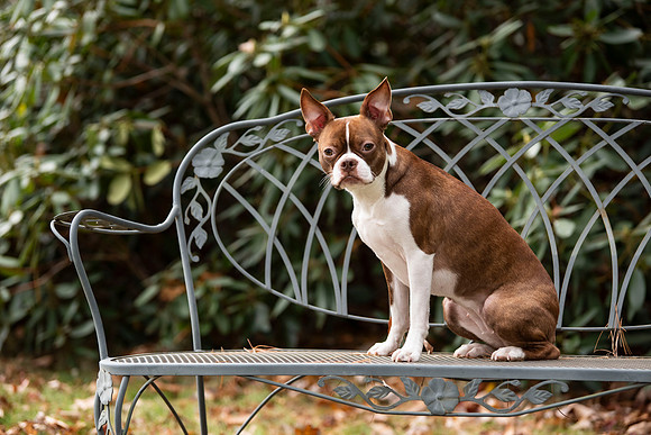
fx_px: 2442
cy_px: 218
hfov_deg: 15.2
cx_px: 326
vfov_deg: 10.2
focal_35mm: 135
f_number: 4
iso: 400
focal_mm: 135
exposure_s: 1/320
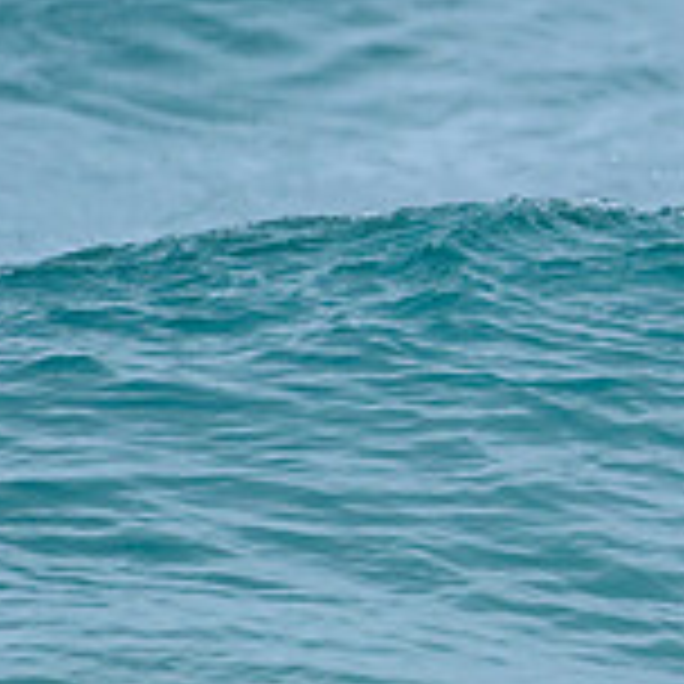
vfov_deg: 0.9
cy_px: 239
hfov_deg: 0.9
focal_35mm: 2041
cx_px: 1480
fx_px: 45628
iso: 800
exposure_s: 1/2000
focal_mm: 500
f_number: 5.6
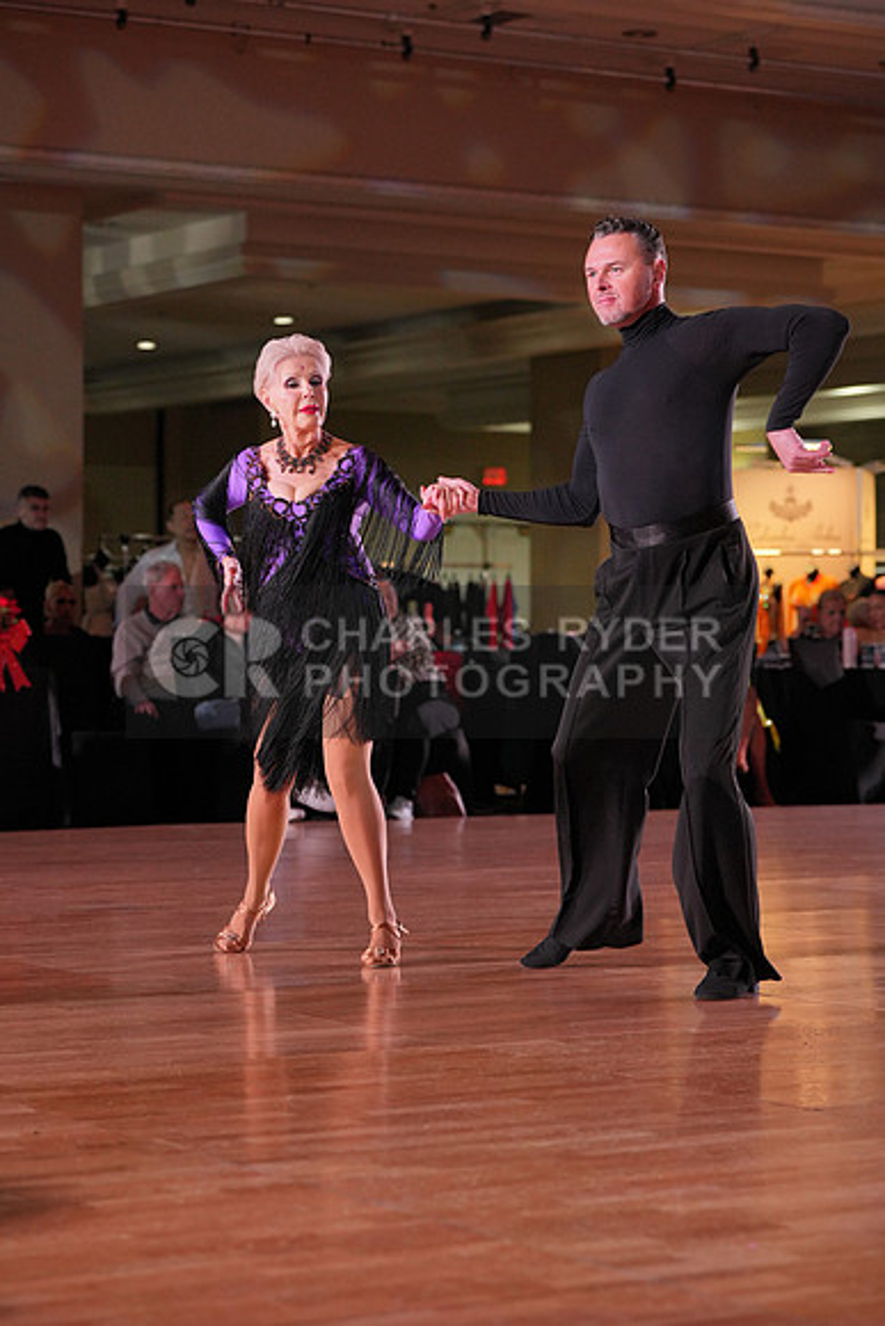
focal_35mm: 86
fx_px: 3169
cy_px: 663
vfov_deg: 23.6
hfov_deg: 15.9
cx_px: 442
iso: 2000
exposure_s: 1/500
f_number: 4
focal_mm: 86
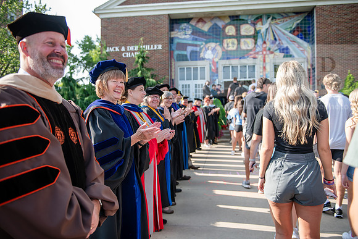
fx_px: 318
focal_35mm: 32
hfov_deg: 58.7
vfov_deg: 41.1
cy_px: 120
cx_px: 179
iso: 100
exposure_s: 1/320
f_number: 2.8
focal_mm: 32
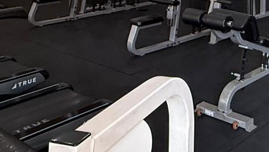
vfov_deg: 17.2
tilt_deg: +5.0
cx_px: 270
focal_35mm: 58
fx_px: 414
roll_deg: -0.4
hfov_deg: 33.0
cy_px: -116
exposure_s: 1/60
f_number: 2.2
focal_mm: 2.22
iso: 320
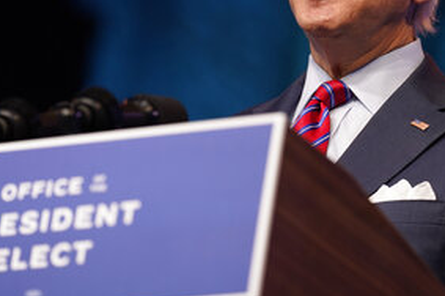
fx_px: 4000
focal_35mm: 324
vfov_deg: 4.2
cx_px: 253
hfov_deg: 6.4
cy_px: 54
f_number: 3.2
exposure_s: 1/200
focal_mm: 179
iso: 1000
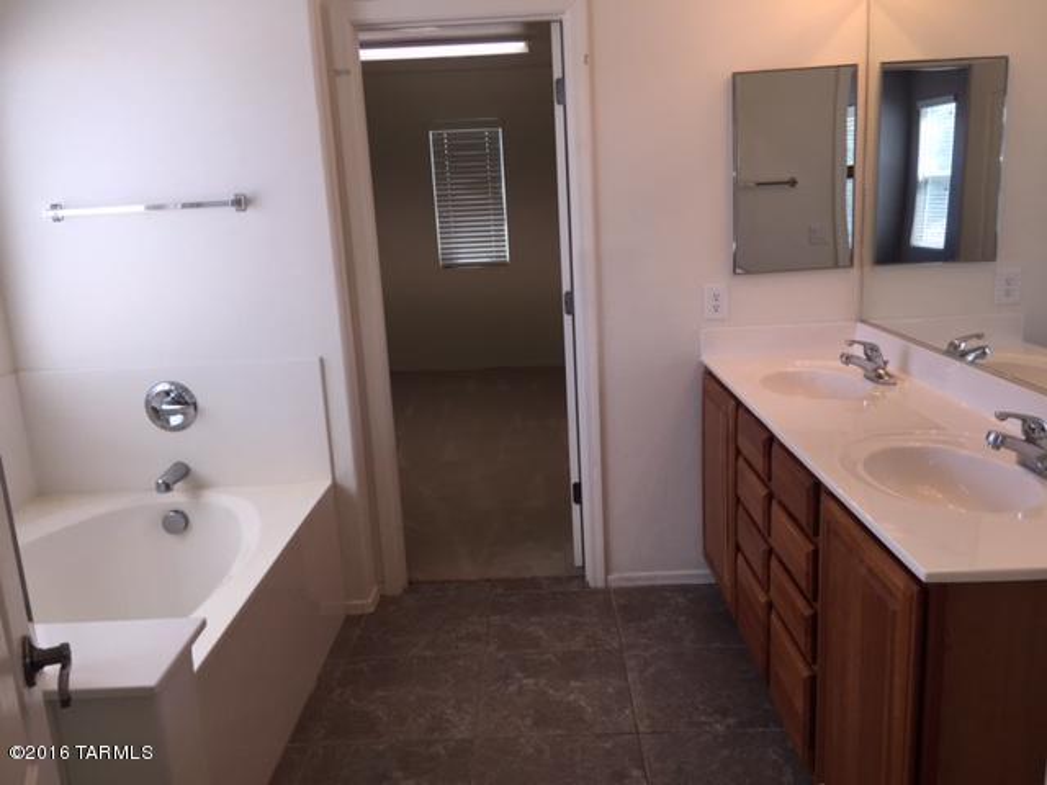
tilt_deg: -11.7
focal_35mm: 29
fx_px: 877
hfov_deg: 61.7
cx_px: 524
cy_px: 392
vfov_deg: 48.2
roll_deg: +1.8
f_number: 2.2
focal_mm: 4.15
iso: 40
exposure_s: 1/218
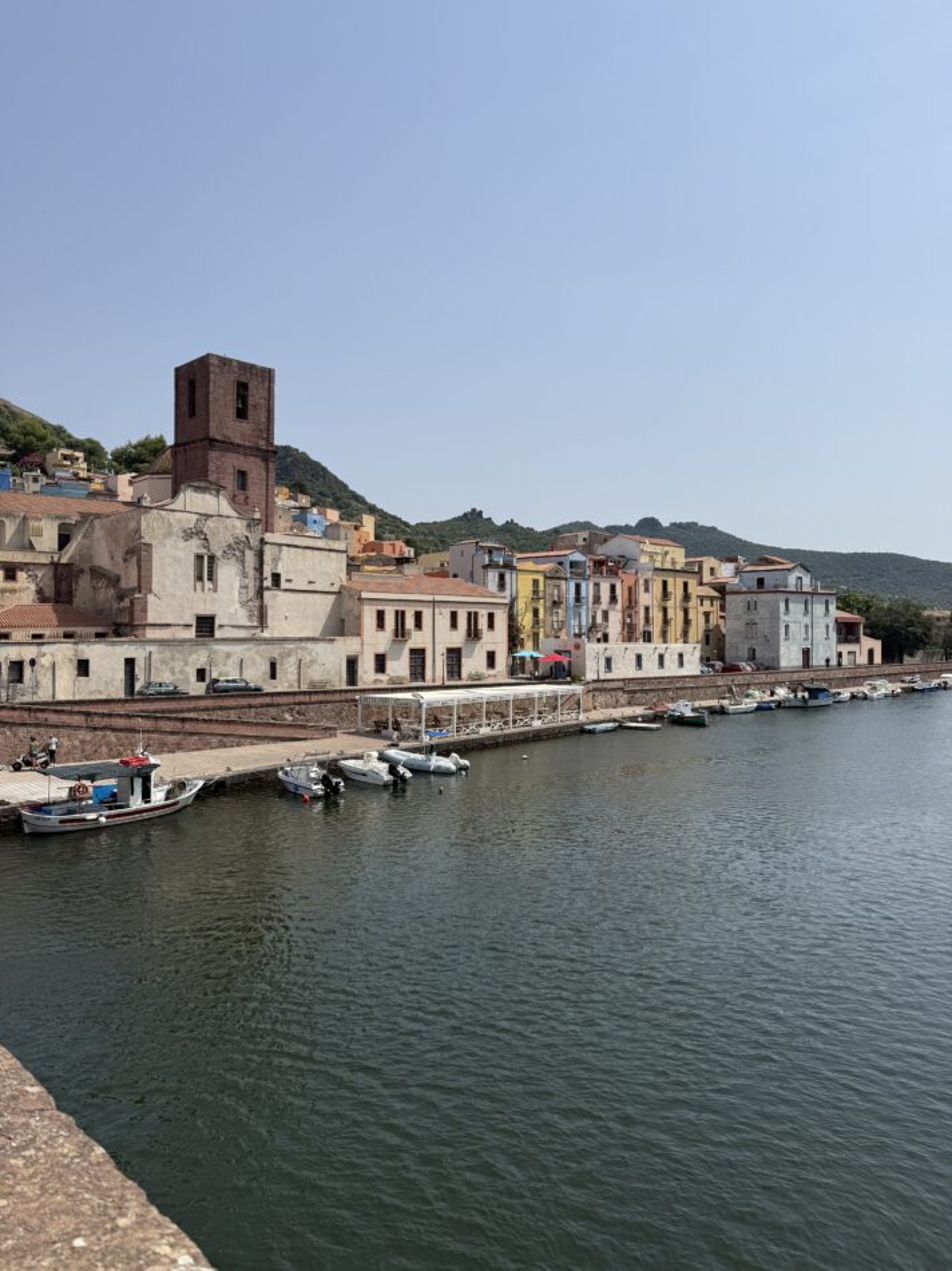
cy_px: 636
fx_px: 880
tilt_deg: +0.4
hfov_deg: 56.8
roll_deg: -0.6
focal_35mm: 24
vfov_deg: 71.6
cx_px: 476
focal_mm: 6.76
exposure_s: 1/7353
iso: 80
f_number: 1.78
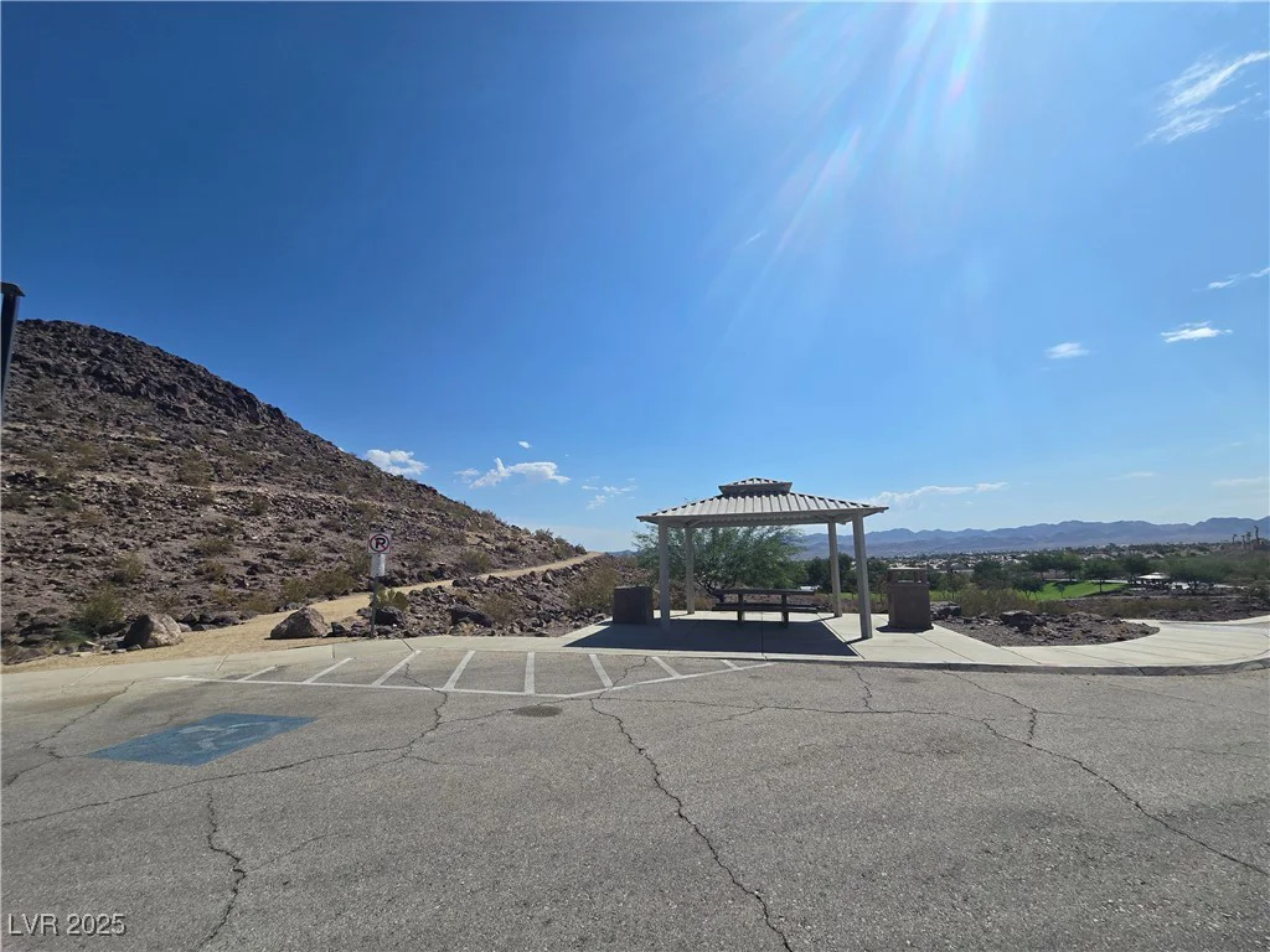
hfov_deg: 106.2
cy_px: 476
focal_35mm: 13
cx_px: 635
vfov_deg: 89.9
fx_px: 477
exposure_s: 1/5007
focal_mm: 2.2
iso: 50
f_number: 2.2
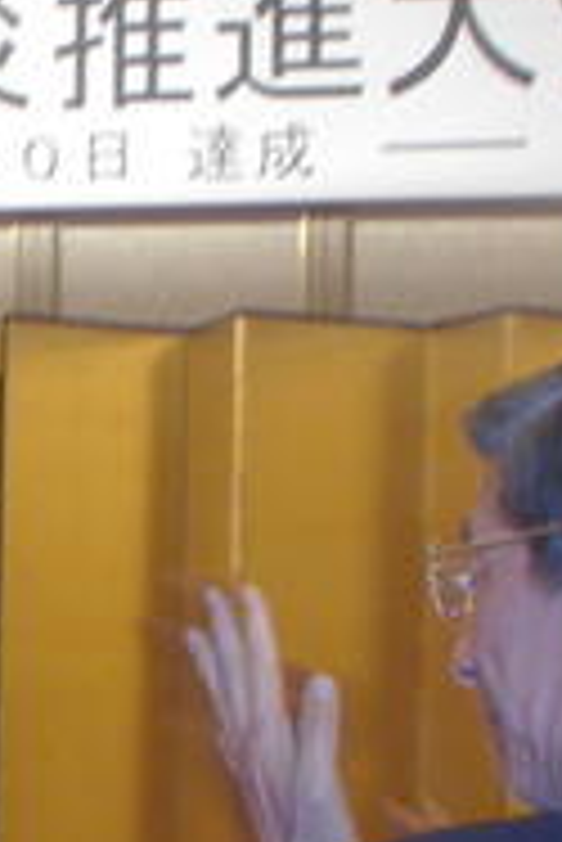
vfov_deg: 14.2
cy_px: 360
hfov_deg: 9.3
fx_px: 3366
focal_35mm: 144
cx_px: -294
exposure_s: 1/30
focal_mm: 6.7
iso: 160
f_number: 3.5
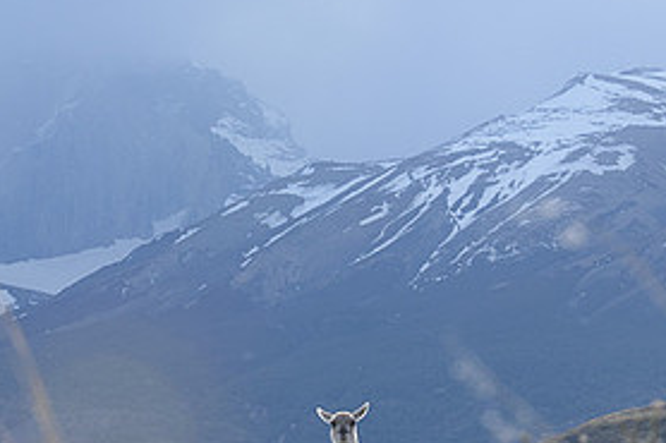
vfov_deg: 6.9
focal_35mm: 198
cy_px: 273
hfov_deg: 10.4
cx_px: 175
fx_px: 3661
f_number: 10
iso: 500
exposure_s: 1/500
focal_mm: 95
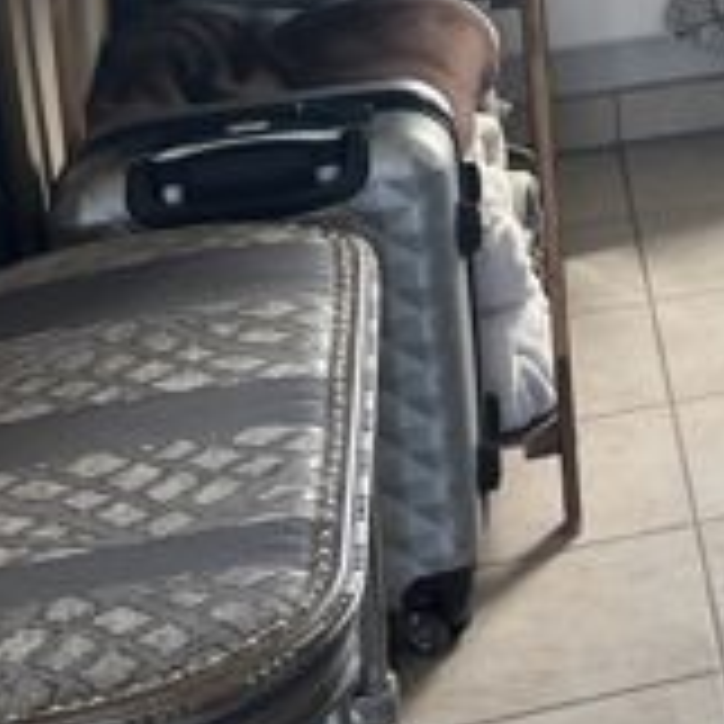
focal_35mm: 114
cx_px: 1533
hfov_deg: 12.9
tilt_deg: -11.6
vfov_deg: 14.0
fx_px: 2698
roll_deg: +0.6
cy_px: -454
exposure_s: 1/143
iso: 50
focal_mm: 5.1
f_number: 1.6
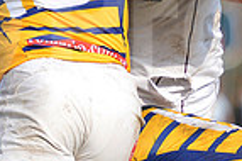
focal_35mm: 934
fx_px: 6271
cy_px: 14
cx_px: 188
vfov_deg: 1.5
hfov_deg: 2.2
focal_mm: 230
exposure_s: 1/1000
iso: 320
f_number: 4
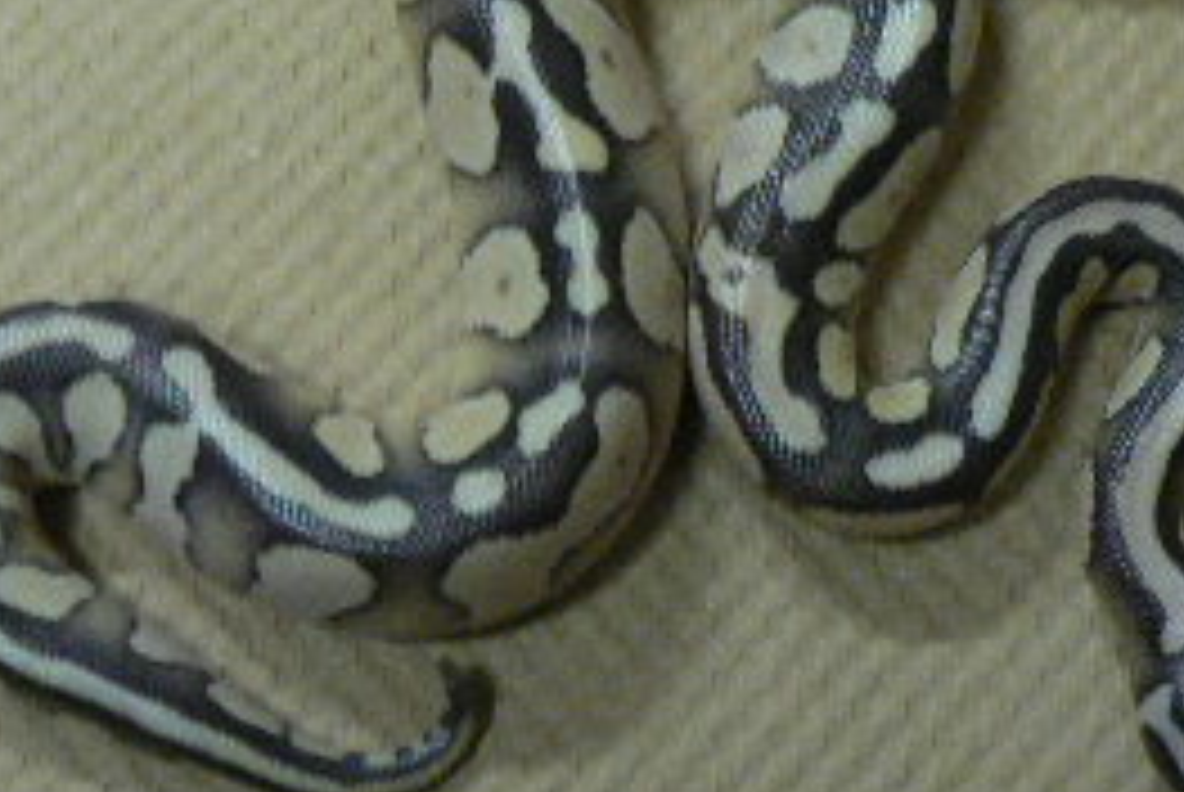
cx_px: 635
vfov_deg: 14.7
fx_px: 2996
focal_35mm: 91
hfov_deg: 22.3
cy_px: -81
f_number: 2.8
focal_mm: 6
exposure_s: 1/13
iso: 200
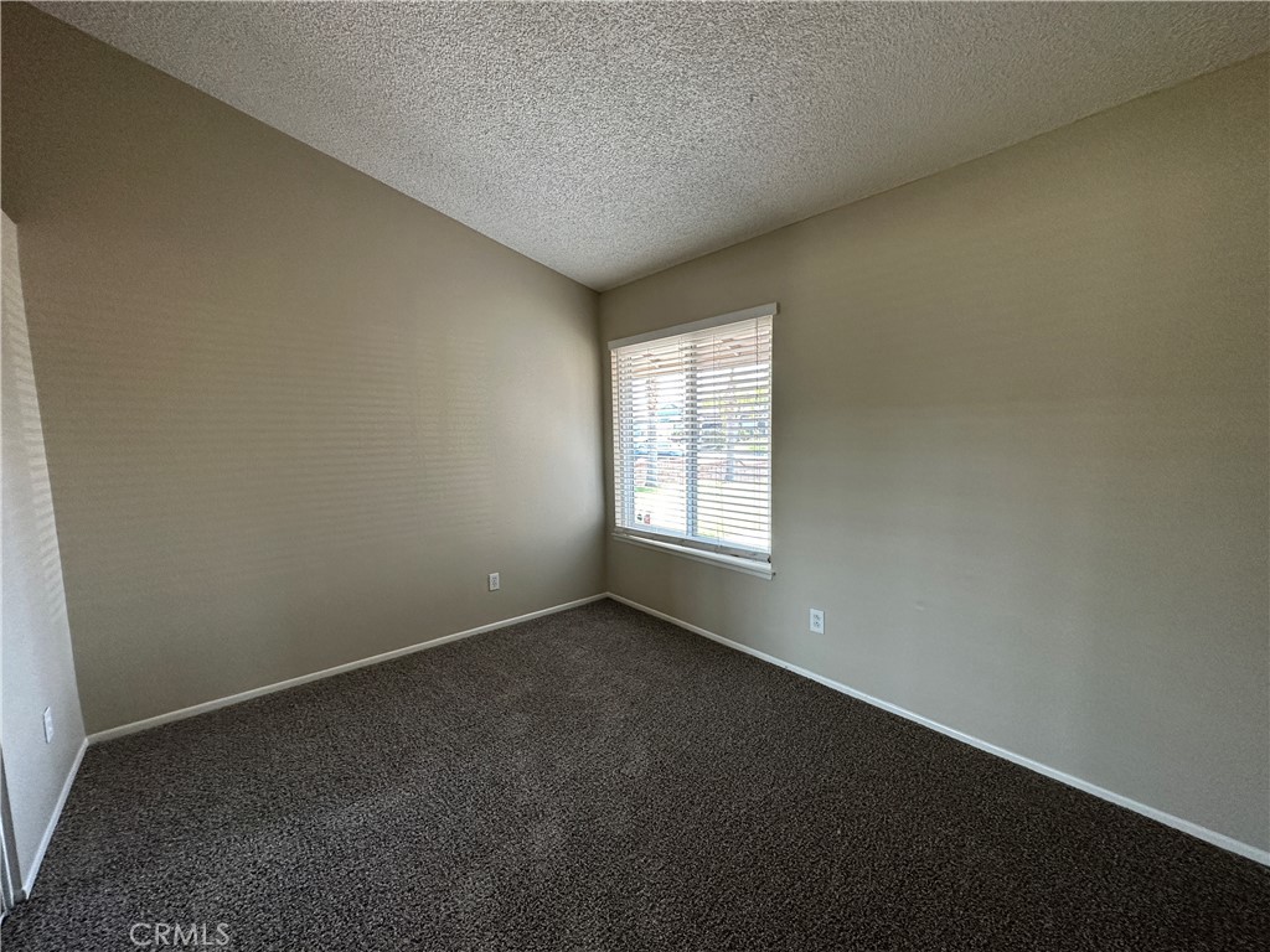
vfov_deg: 85.7
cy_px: 476
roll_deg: +0.9
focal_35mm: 14
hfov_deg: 102.1
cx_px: 635
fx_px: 514
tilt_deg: -6.4
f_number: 2.2
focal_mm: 2.22
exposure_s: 1/120
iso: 200
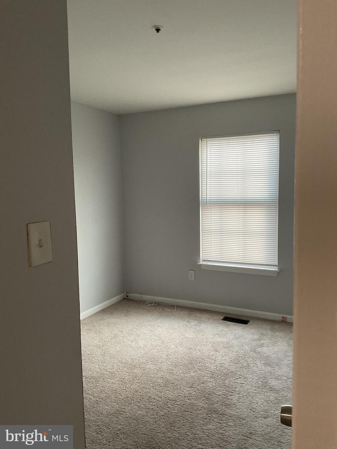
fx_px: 376
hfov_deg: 48.2
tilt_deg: -4.7
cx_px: 168
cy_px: 224
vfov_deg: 61.7
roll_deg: +1.4
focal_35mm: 29
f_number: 1.8
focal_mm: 3
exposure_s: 1/60
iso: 125
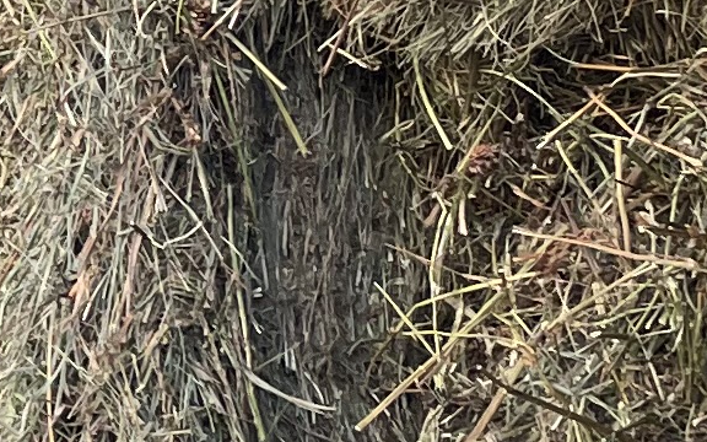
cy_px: 108
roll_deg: -0.8
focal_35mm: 193
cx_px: -371
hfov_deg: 10.5
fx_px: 3719
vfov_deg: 6.8
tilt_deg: +8.1
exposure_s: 1/121
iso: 40
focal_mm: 4.2
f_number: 1.6
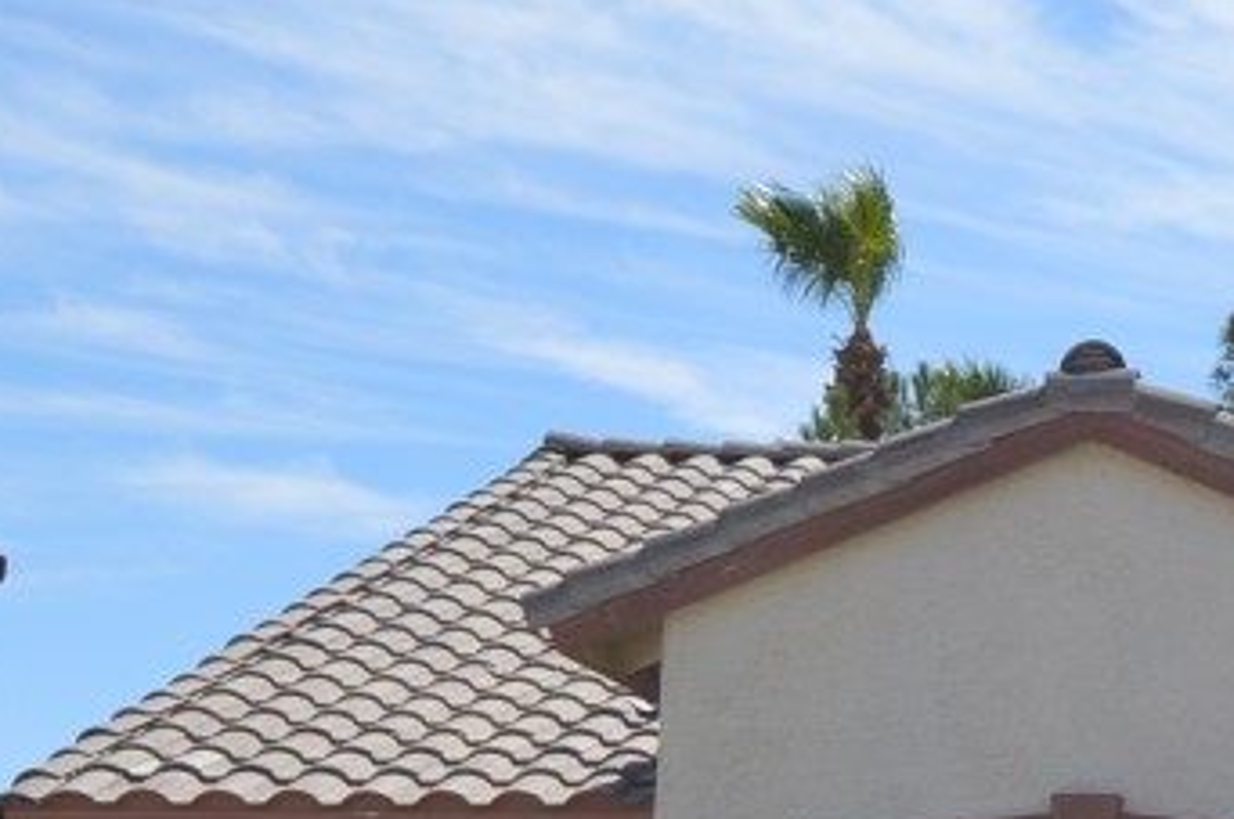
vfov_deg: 11.8
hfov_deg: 16.1
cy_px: 963
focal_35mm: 114
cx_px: 1981
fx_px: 3902
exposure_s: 1/320
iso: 100
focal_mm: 16
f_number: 9
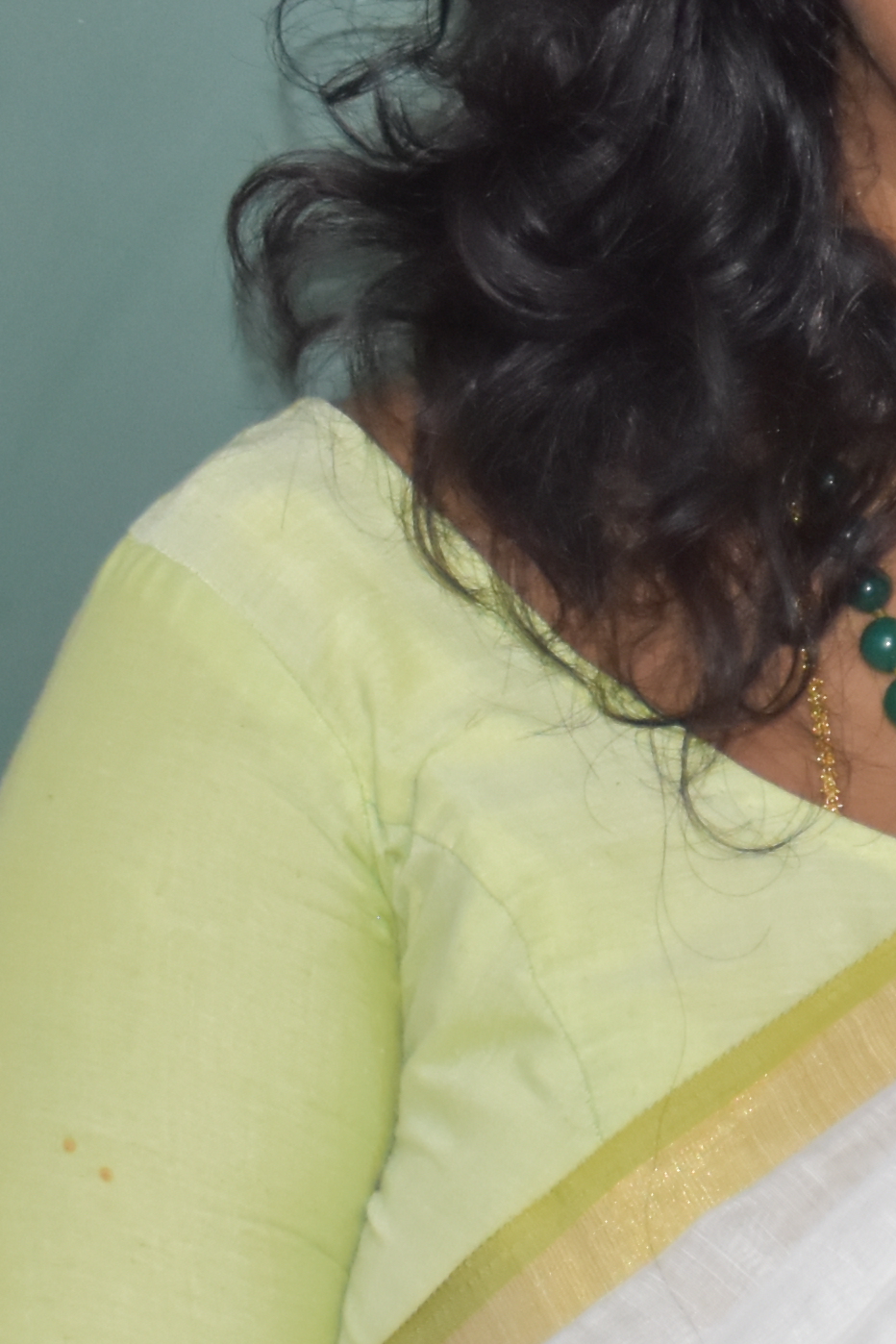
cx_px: 1361
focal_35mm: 206
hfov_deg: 6.6
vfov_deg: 10.0
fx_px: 7690
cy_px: 399
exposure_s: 1/60
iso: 900
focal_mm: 32
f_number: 4
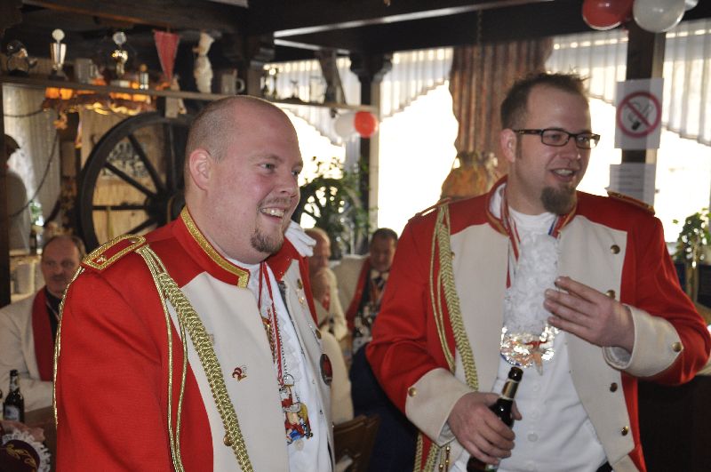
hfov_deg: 46.5
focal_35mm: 42
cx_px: 356
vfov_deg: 31.8
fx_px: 828
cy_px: 236
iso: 400
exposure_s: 1/60
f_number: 4
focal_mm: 28
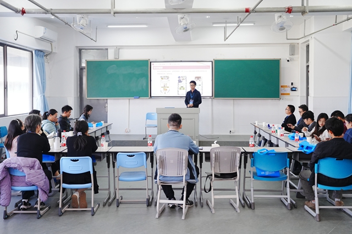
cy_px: 93
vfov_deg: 33.3
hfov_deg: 48.5
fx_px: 391
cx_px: 177
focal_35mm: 40
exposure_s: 1/125
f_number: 4.5
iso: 1600
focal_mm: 32
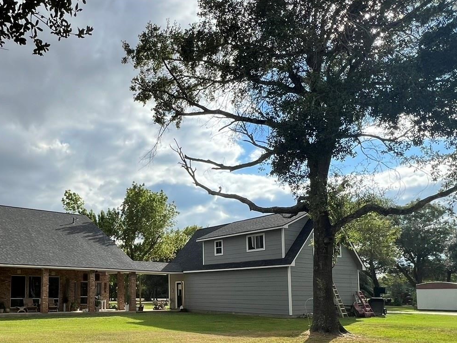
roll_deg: +0.1
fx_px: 357
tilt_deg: +5.9
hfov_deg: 61.3
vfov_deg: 49.1
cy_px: 261
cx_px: 109
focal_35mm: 27
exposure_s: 1/1531
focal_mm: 1.57
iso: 32
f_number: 1.8
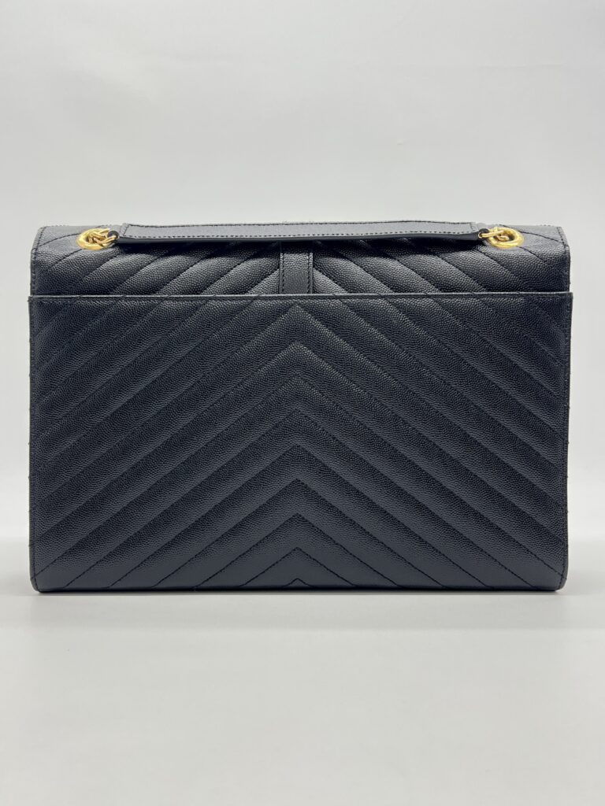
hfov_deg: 53.1
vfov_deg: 67.3
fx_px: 606
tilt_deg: -2.9
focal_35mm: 26
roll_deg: +0.3
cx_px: 302
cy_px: 403
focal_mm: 5.7
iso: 32
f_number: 1.5
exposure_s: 1/100
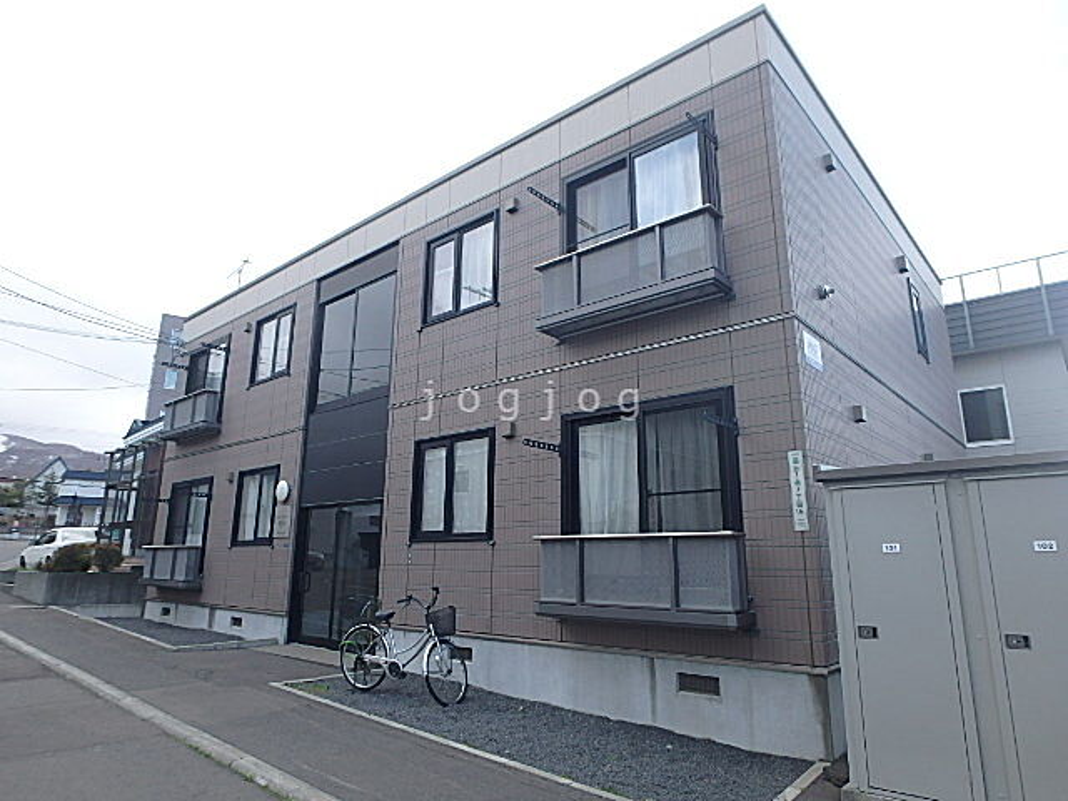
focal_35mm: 21
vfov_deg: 63.4
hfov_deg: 79.0
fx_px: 648
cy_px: 400
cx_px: 534
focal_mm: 3.7
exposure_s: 1/400
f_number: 3.5
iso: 125
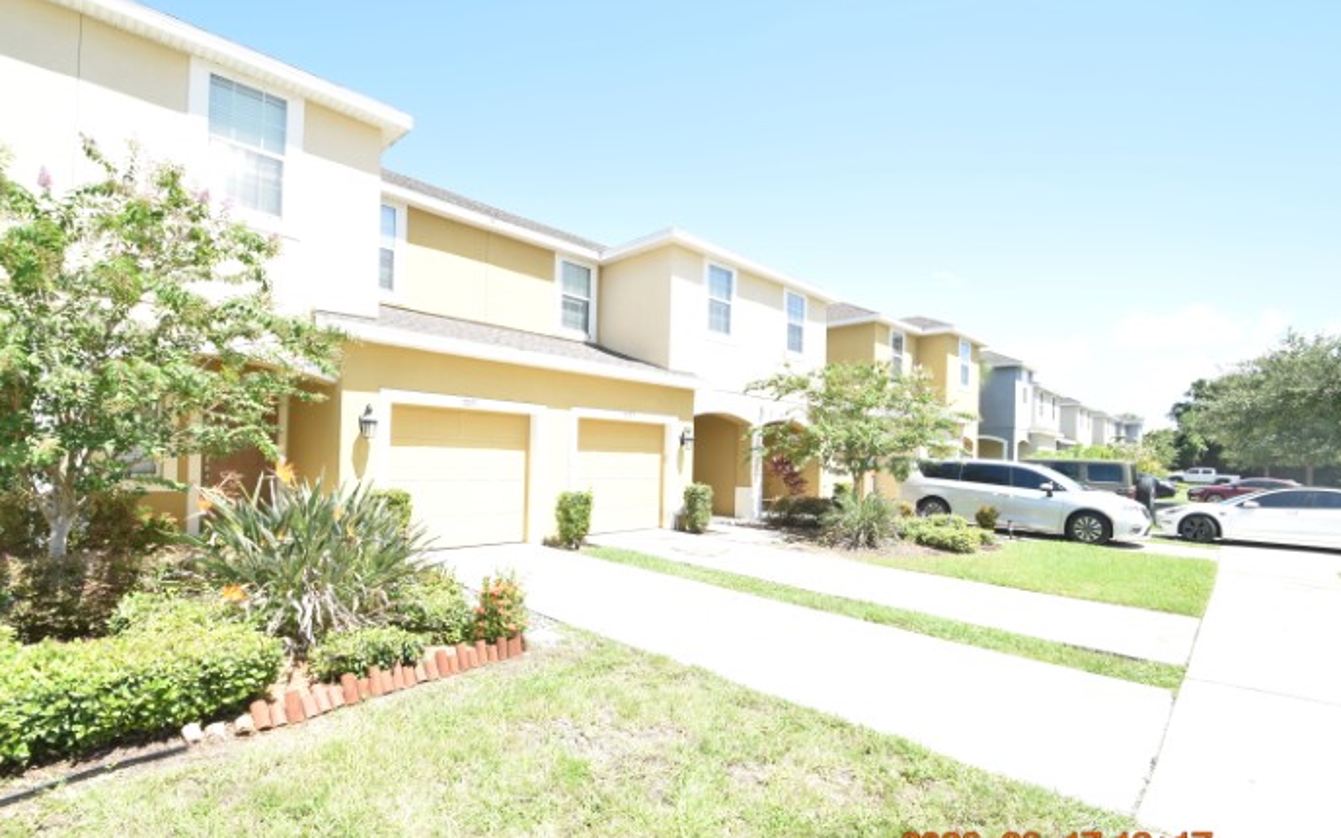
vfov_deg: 71.2
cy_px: 450
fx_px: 585
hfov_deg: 97.8
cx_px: 643
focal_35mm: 16
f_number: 8
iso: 250
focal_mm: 10
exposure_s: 1/250
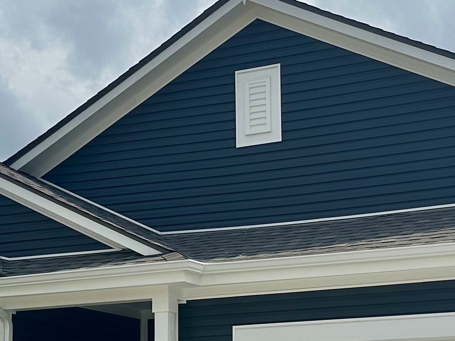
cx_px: 243
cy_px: 332
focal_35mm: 88
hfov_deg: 22.3
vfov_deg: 16.5
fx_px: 1156
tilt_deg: +6.0
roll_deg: -0.5
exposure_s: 1/9709
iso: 80
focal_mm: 6.86
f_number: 1.78
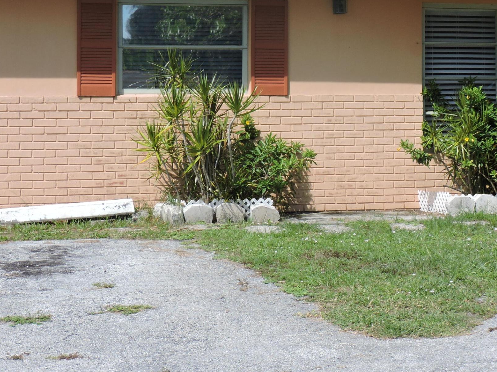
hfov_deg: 21.9
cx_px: 321
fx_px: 1278
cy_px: 103
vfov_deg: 16.5
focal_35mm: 89
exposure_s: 1/800
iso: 100
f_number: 3.6
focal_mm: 8.9
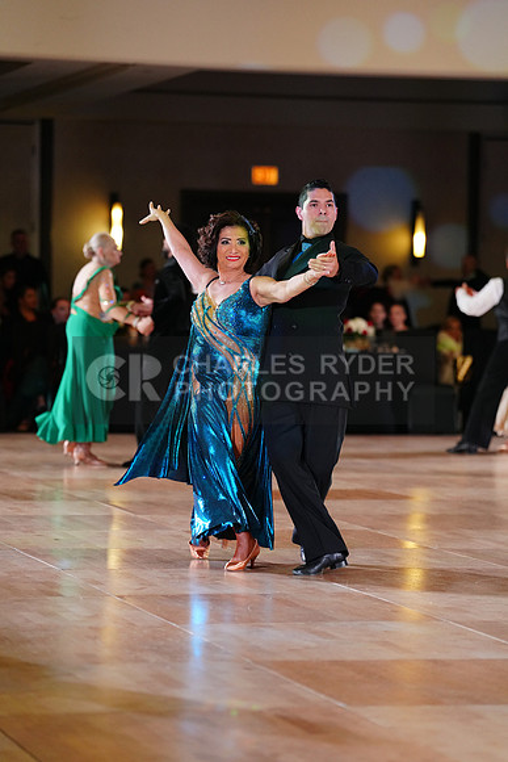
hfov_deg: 10.6
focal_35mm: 129
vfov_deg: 15.9
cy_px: 381
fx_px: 2729
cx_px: 254
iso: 2500
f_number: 2.8
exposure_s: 1/400
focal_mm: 129
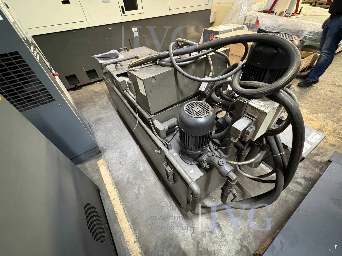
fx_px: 138
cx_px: 171
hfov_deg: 102.1
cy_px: 128
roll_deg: +6.4
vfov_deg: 85.7
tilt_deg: -44.3
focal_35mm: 14
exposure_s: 1/25
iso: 800
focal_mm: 2.22
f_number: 2.2
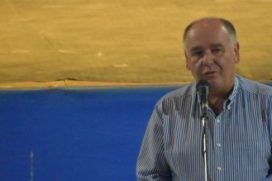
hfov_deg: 2.9
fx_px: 5429
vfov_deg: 1.9
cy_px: 133
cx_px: 200
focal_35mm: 719
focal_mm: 300
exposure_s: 1/200
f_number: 6.3
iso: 12800
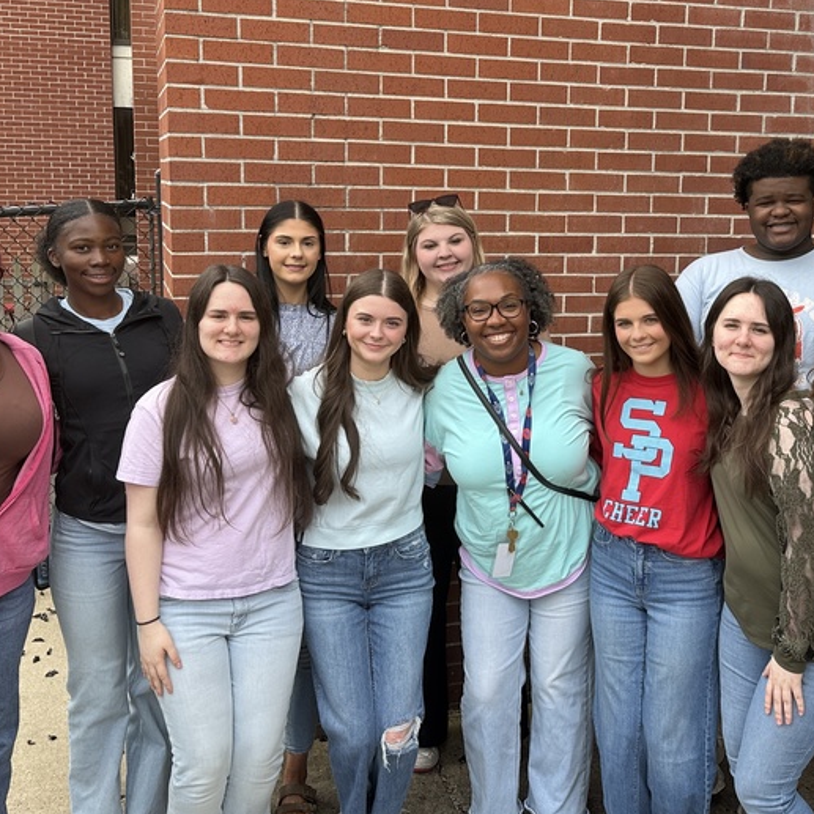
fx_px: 1117
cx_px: 507
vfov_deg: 39.8
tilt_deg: -6.6
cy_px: 321
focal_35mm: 42
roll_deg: -1.1
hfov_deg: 39.8
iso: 80
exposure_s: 1/446
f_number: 1.78
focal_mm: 6.86
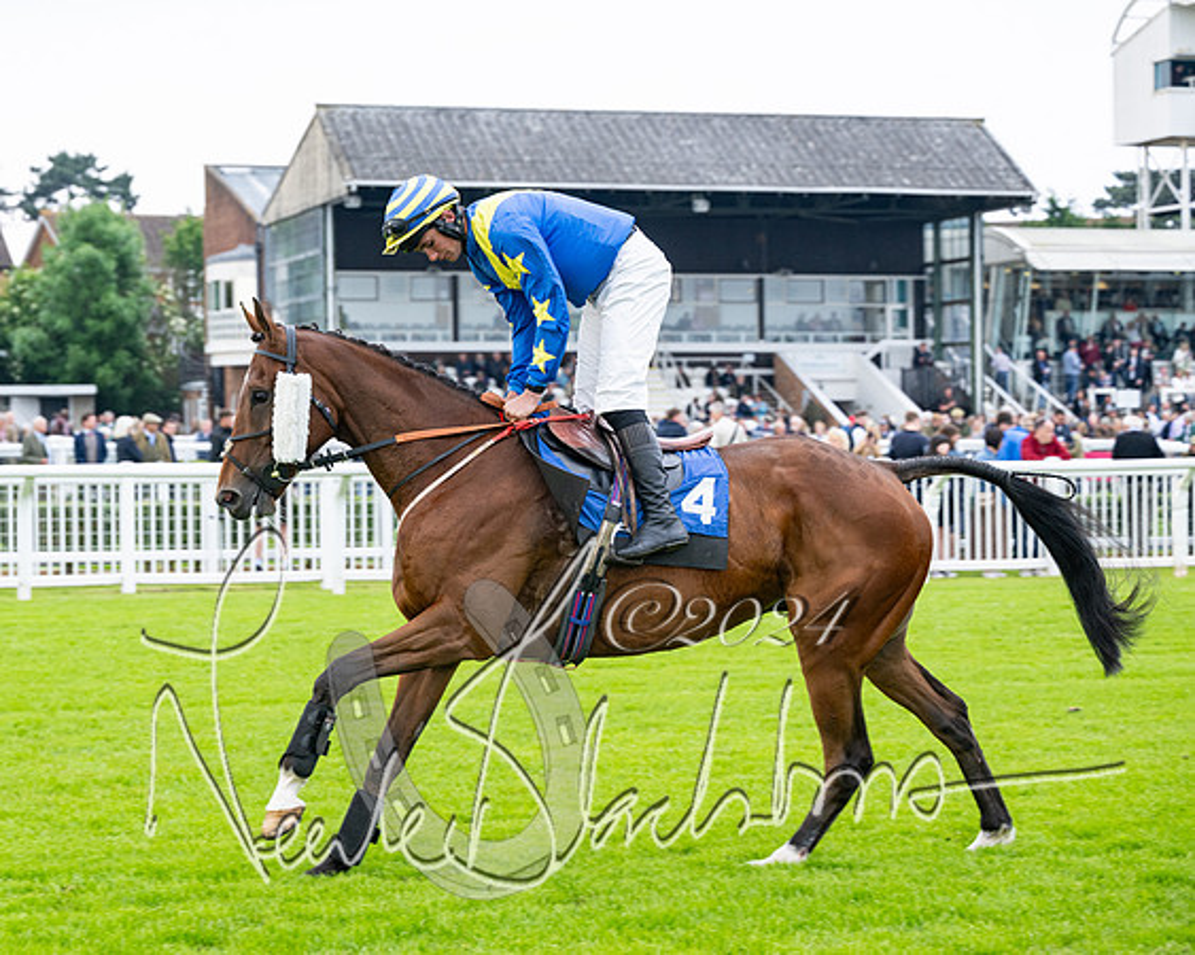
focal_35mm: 83
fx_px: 2925
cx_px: 481
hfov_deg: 23.1
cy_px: 472
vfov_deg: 18.5
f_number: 4
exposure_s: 1/640
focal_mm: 70
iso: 400
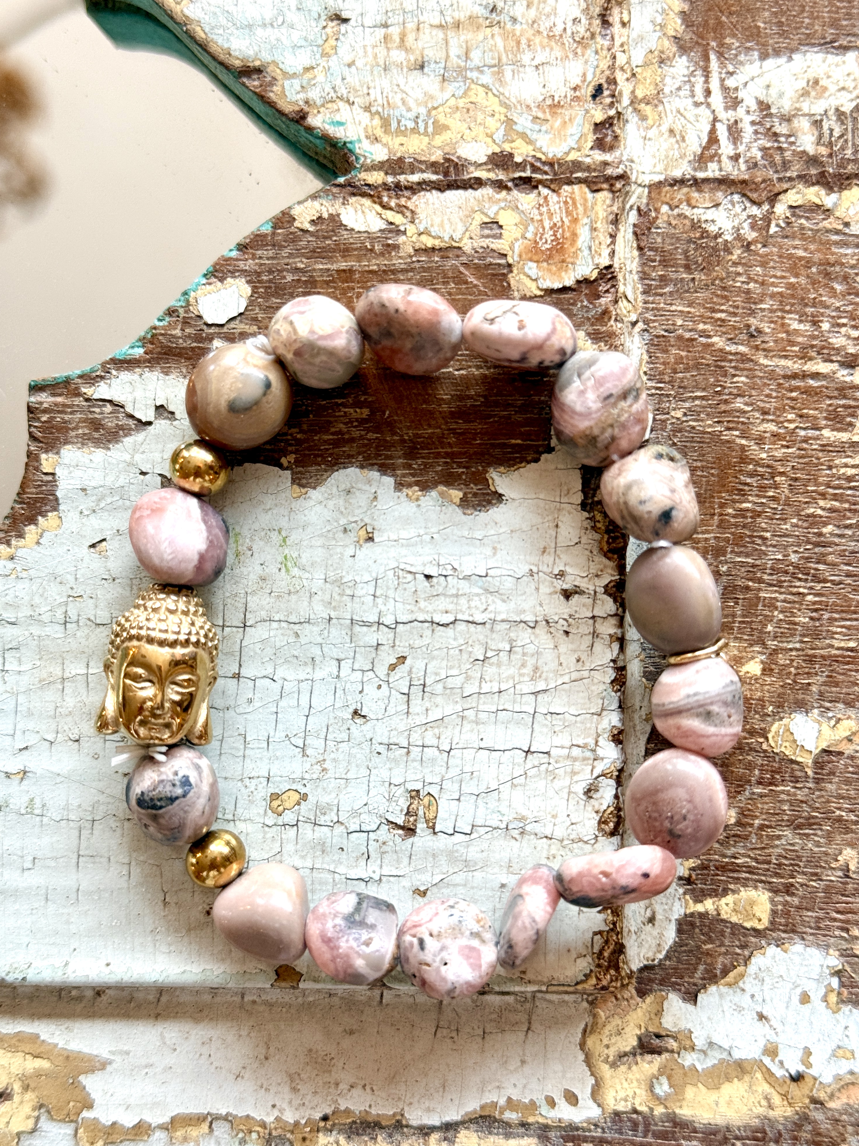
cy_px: 573
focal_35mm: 49
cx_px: 421
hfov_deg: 29.7
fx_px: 1621
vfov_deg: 38.9
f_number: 1.78
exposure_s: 1/80
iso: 100
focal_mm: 6.76
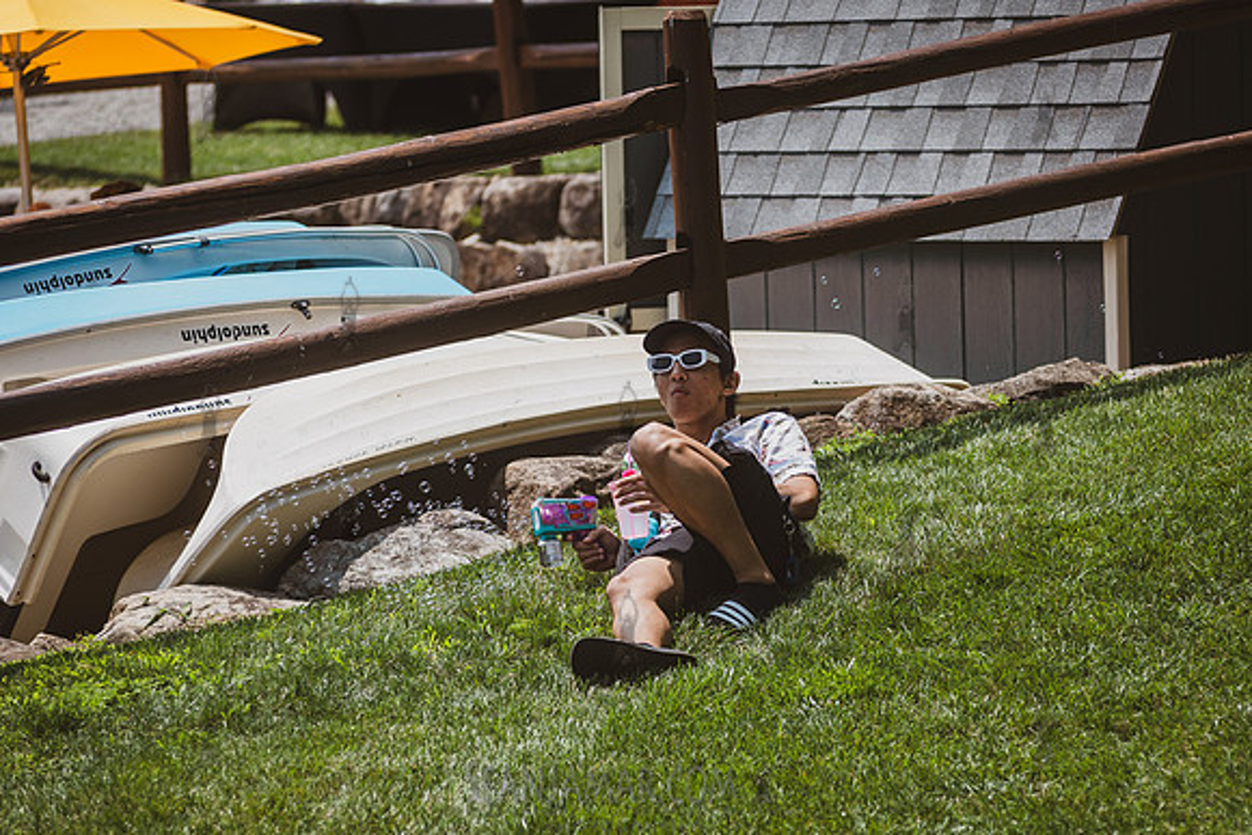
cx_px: 757
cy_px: 409
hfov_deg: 10.1
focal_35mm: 204
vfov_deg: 6.7
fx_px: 7107
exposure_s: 1/2000
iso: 200
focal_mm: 155
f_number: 4
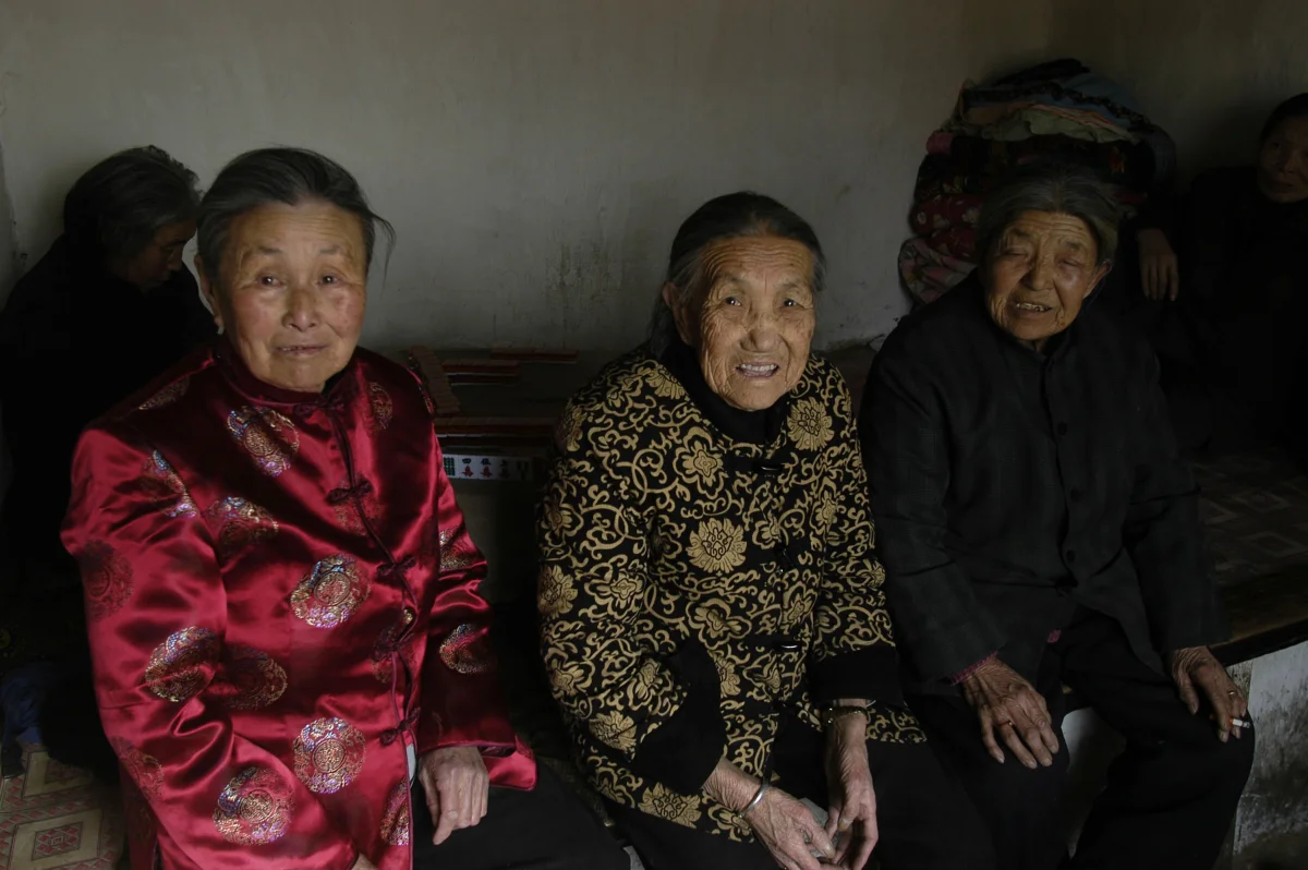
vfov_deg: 43.5
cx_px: 654
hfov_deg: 62.0
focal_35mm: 30
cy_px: 435
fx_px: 1089
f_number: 3.5
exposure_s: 1/100
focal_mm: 20
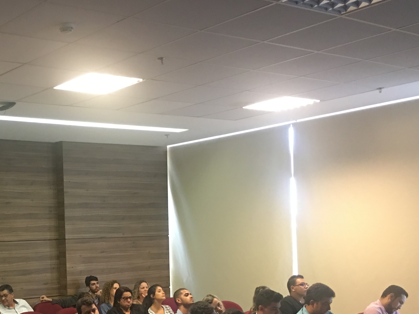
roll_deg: +2.6
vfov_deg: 25.3
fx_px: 678
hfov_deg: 33.0
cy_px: 281
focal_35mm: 56
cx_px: 64
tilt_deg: -1.4
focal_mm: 4.15
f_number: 2.2
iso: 100
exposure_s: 1/15
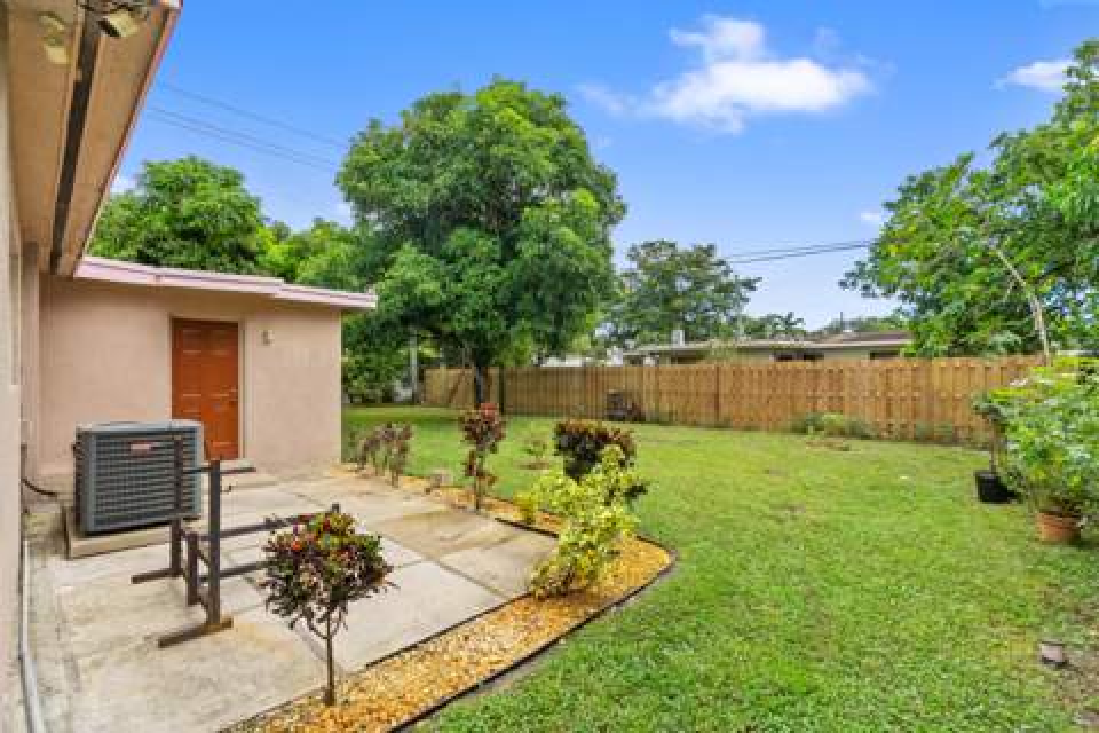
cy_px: 366
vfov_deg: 73.7
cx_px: 550
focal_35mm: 16
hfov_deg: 96.7
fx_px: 488
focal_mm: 16
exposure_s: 1/50
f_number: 5
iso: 100
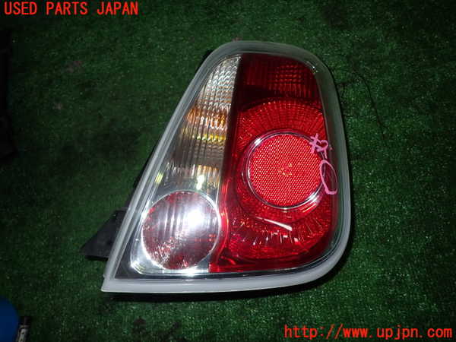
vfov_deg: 54.9
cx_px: 228
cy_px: 171
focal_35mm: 25
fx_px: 329
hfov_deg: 69.4
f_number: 5.6
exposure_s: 1/30
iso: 200
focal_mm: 4.5
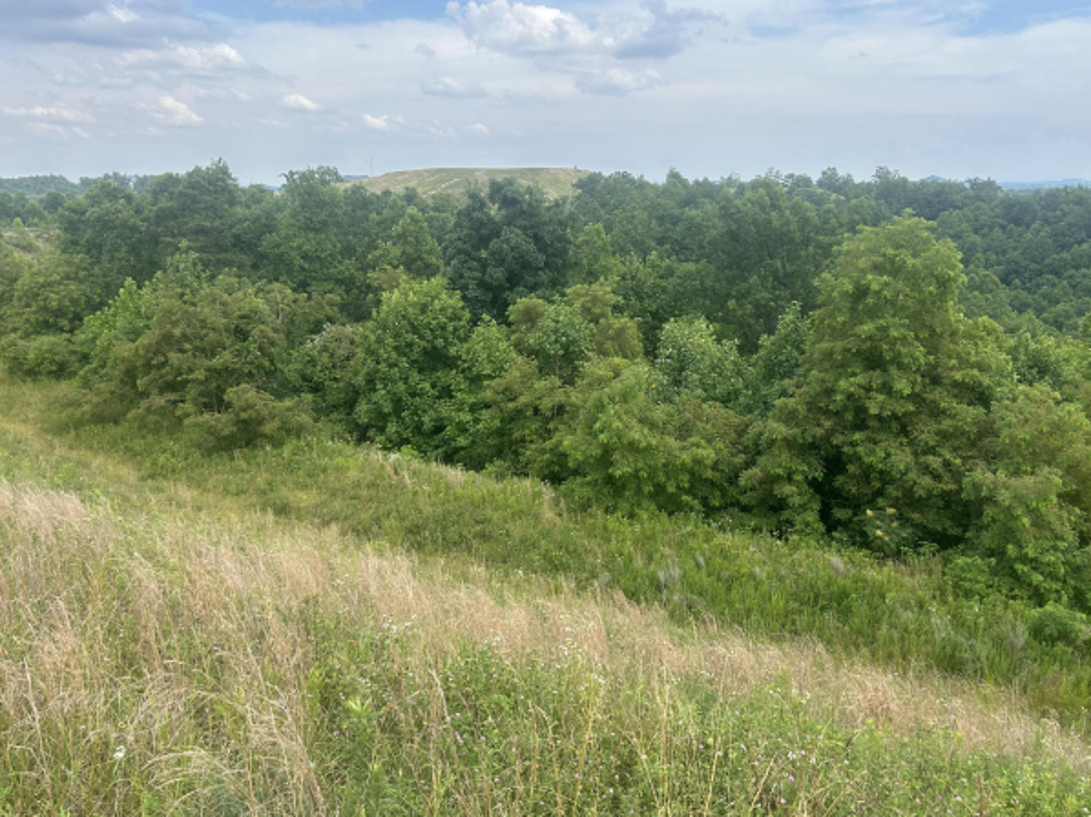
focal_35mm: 29
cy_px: 367
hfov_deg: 61.7
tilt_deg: -11.2
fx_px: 914
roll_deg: +1.3
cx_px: 556
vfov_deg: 48.1
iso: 50
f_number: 1.5
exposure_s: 1/2695
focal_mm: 5.7
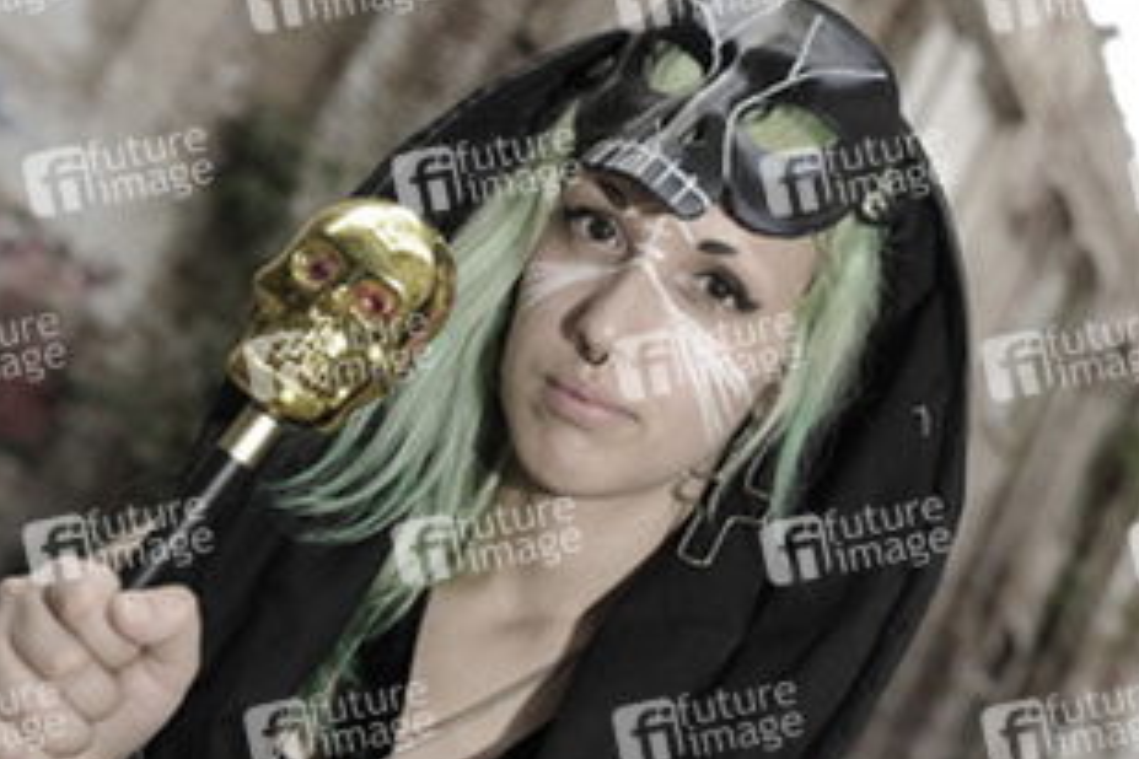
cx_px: 756
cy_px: 450
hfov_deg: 38.5
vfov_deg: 26.4
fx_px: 1613
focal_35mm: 51
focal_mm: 35
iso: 640
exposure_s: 1/80
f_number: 3.5
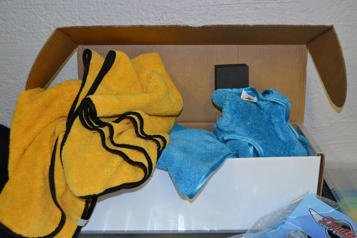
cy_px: 119
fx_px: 417
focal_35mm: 42
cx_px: 178
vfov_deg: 31.9
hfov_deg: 46.4
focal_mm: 28
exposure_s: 1/60
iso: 720
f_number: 4
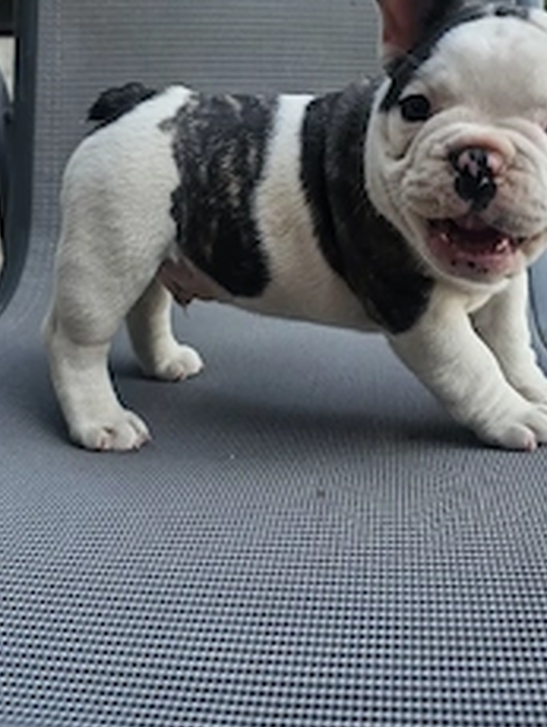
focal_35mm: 40
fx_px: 841
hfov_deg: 36.0
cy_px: 155
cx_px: 288
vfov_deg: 44.7
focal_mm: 6.3
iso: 32
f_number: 1.7
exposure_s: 1/192
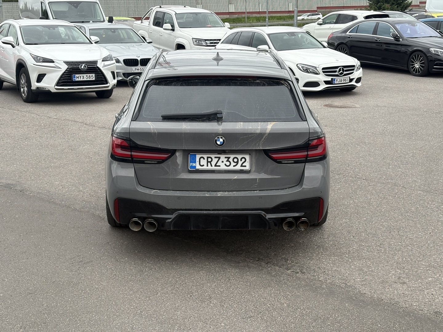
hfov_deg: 36.8
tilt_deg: -12.6
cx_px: 222
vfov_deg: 28.0
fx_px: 665
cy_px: 166
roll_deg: +1.8
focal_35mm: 52
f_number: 1.6
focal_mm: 5.96
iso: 40
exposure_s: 1/511
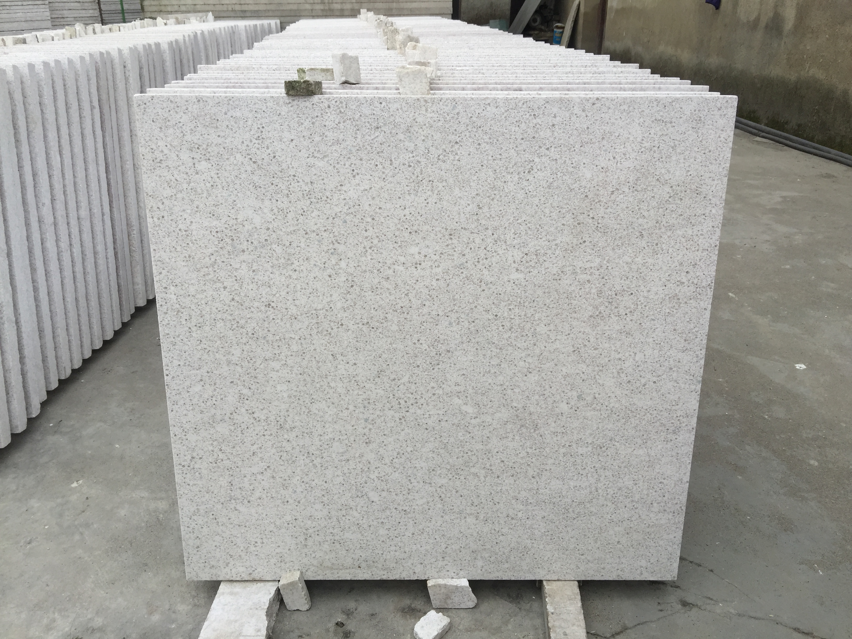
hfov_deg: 61.7
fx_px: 714
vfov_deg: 48.2
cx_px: 426
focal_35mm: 29
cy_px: 320
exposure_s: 1/471
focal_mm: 4.15
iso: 32
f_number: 2.2
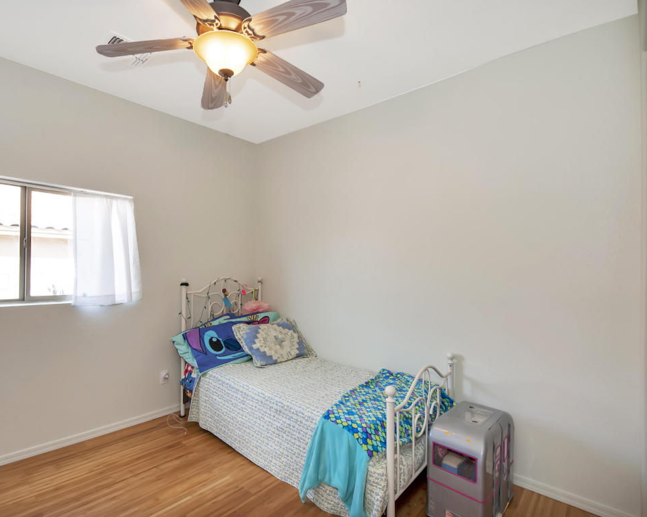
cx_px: 270
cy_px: 258
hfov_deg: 88.9
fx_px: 326
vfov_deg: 77.0
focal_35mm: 17
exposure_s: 1/100
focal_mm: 15
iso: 640
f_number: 6.3
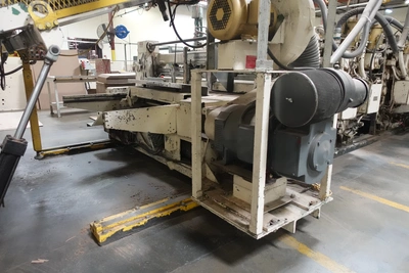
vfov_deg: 53.2
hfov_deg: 73.7
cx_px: 204
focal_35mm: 24
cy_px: 136
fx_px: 273
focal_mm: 8.8
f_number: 1.8
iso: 3200
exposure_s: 1/250
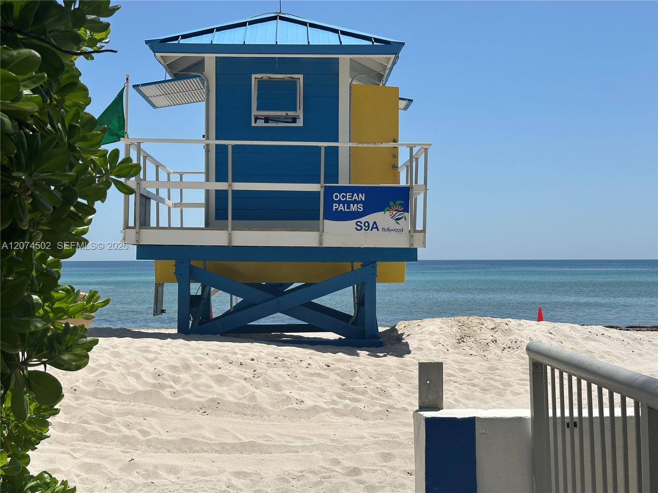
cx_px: 329
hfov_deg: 39.7
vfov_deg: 30.3
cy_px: 246
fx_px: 912
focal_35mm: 48
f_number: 1.78
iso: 64
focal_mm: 6.86
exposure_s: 1/7634
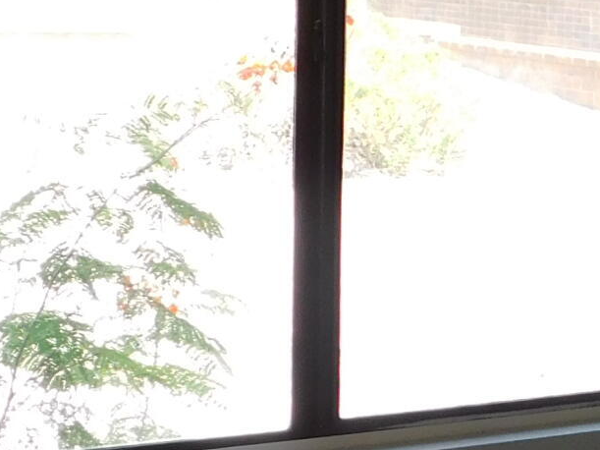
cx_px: 809
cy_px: 181
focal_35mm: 113
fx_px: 1958
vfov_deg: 13.1
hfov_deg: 16.4
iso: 125
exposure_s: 1/80
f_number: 3
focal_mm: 4
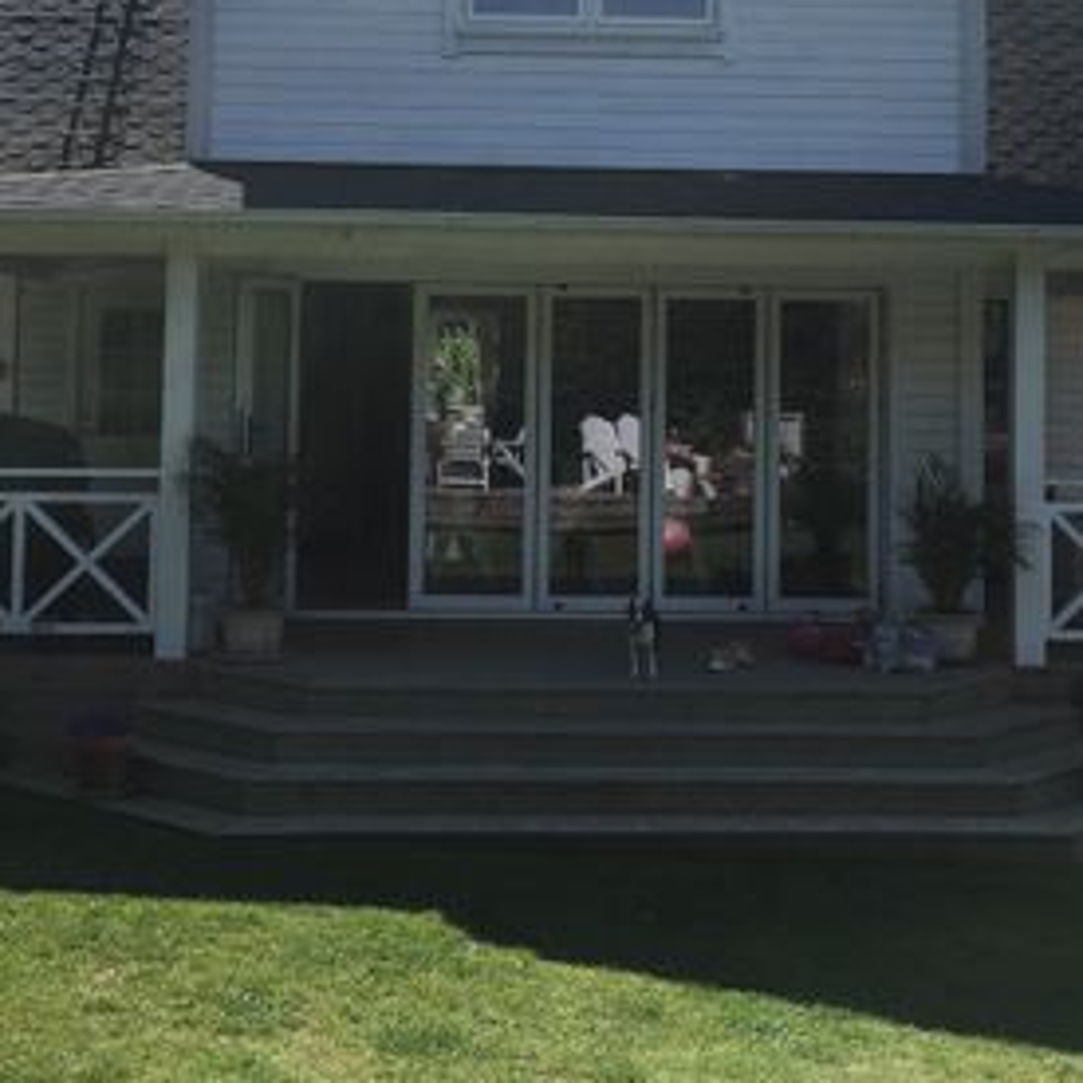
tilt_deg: +5.8
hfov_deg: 30.6
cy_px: 236
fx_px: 1982
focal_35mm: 56
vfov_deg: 29.9
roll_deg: -1.0
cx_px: 520
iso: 25
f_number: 2.2
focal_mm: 4.15
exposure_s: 1/1570
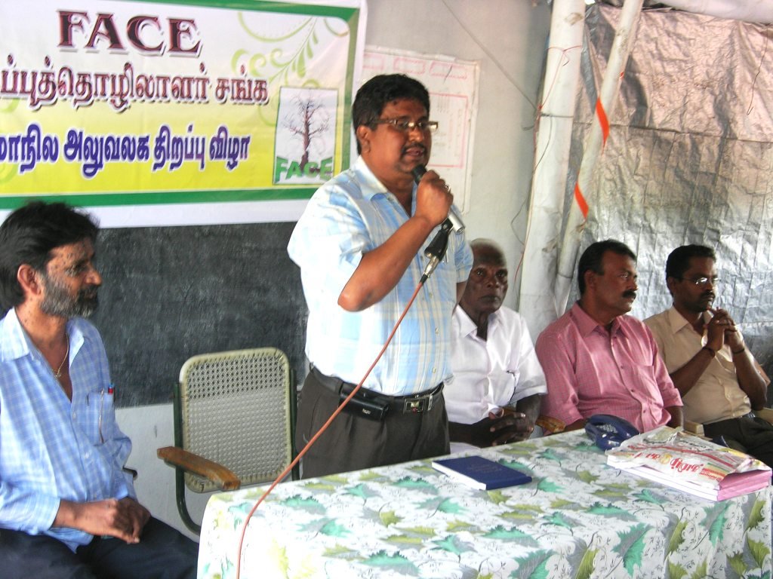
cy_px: 290
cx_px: 386
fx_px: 1139
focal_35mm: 51
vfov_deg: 28.6
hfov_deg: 37.5
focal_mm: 10.6
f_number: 3.2
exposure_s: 1/30
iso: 64
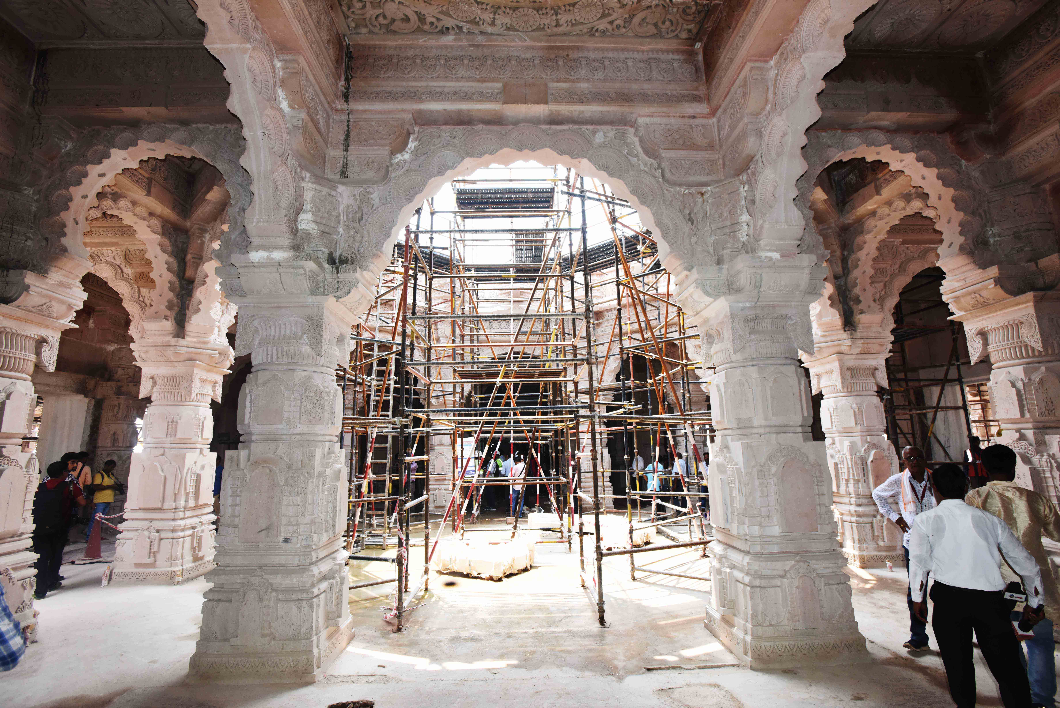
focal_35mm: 17
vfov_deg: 70.5
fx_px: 501
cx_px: 530
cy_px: 354
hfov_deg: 93.3
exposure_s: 1/250
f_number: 7.1
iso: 1250
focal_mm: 17
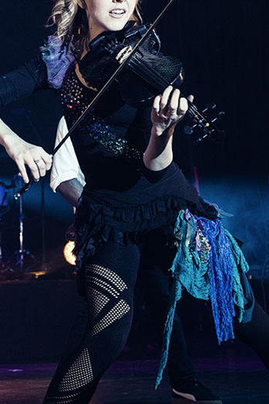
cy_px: 159
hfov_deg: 14.2
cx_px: 118
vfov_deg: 21.2
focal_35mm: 96
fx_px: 1076
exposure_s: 1/800
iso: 3200
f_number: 8
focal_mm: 70
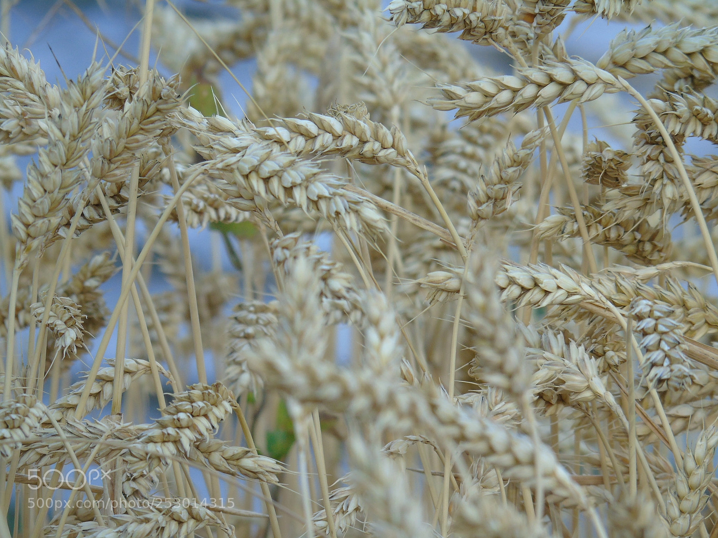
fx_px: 9933
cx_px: 359
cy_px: 269
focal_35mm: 479
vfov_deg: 3.1
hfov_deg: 4.1
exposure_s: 1/125
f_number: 5.5
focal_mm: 85
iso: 100
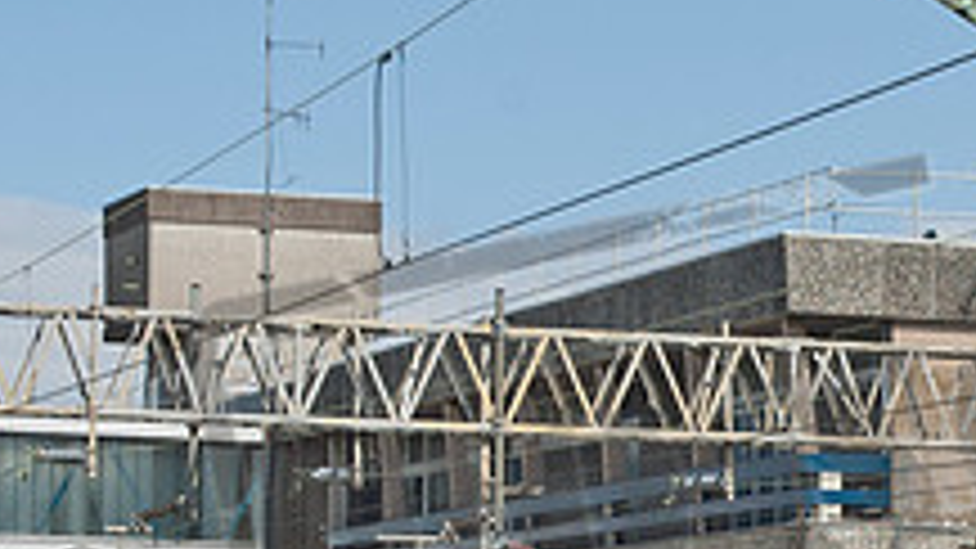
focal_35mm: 130
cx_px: 837
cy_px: 616
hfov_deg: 16.3
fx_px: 3374
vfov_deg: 9.2
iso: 200
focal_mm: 31
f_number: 8
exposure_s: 1/250
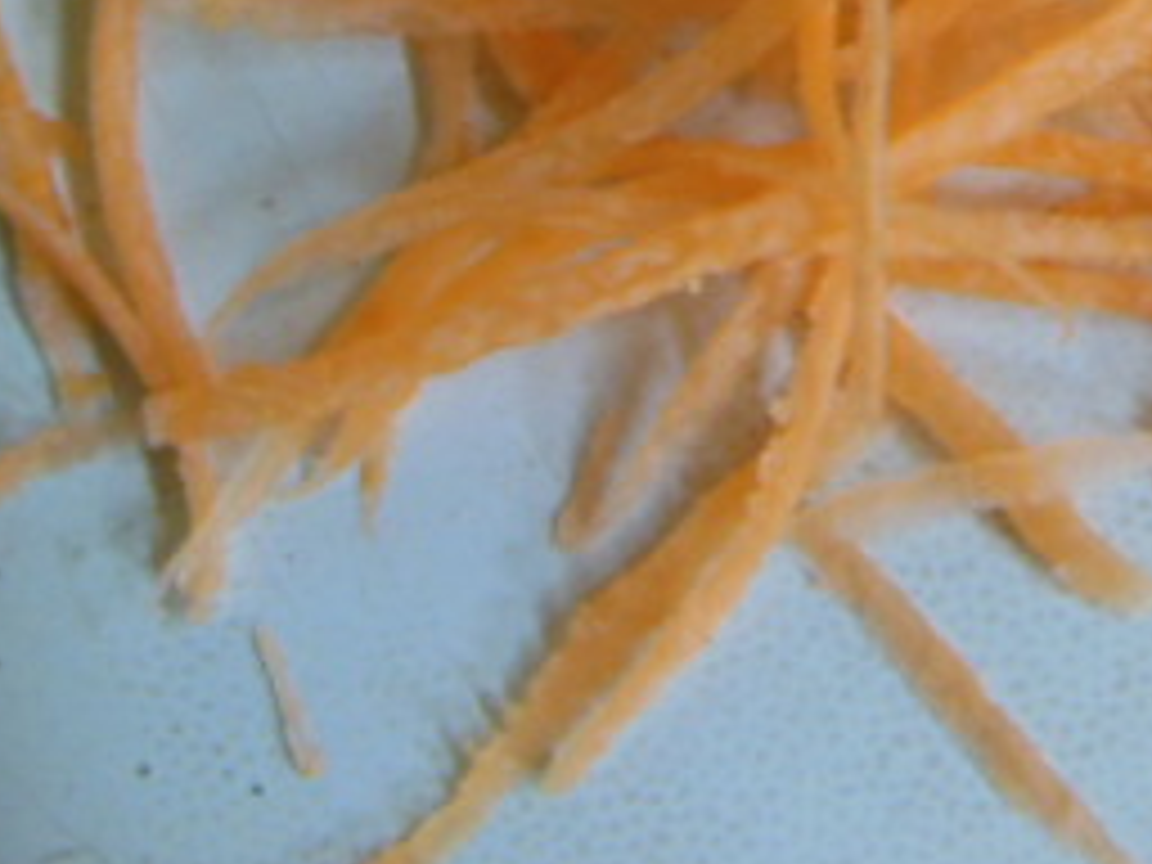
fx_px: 2829
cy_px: -202
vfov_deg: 16.6
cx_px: 1080
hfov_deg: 22.4
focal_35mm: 85
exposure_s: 1/10
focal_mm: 6
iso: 400
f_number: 3.9
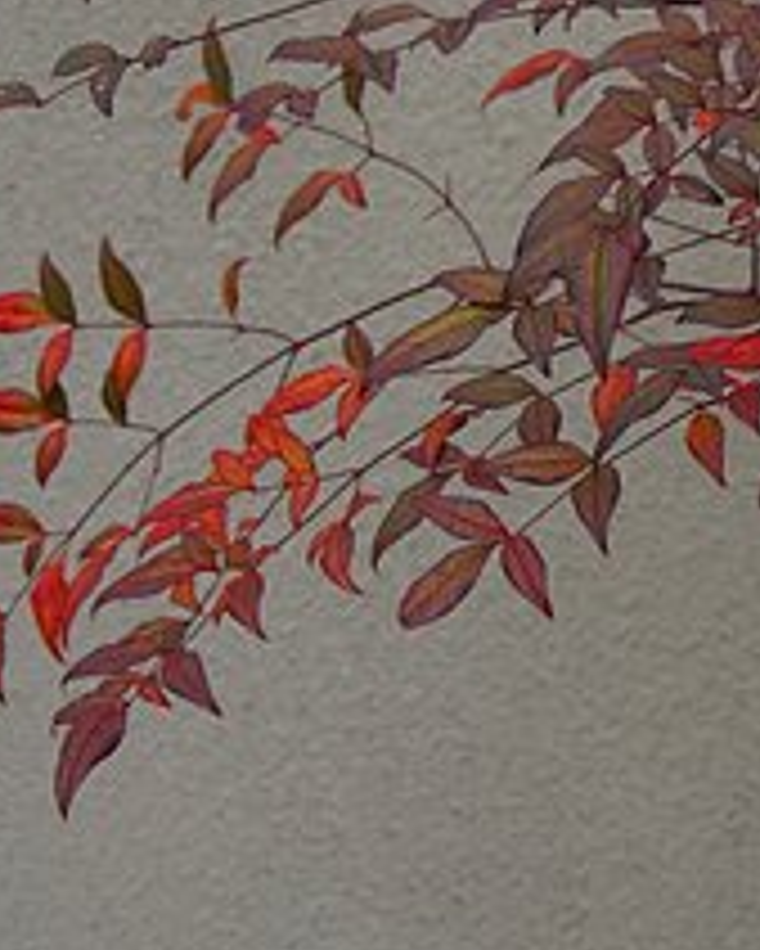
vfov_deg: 10.7
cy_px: 230
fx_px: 5057
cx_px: 985
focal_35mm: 180
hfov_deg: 8.5
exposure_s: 1/800
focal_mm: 53
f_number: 4
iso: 400
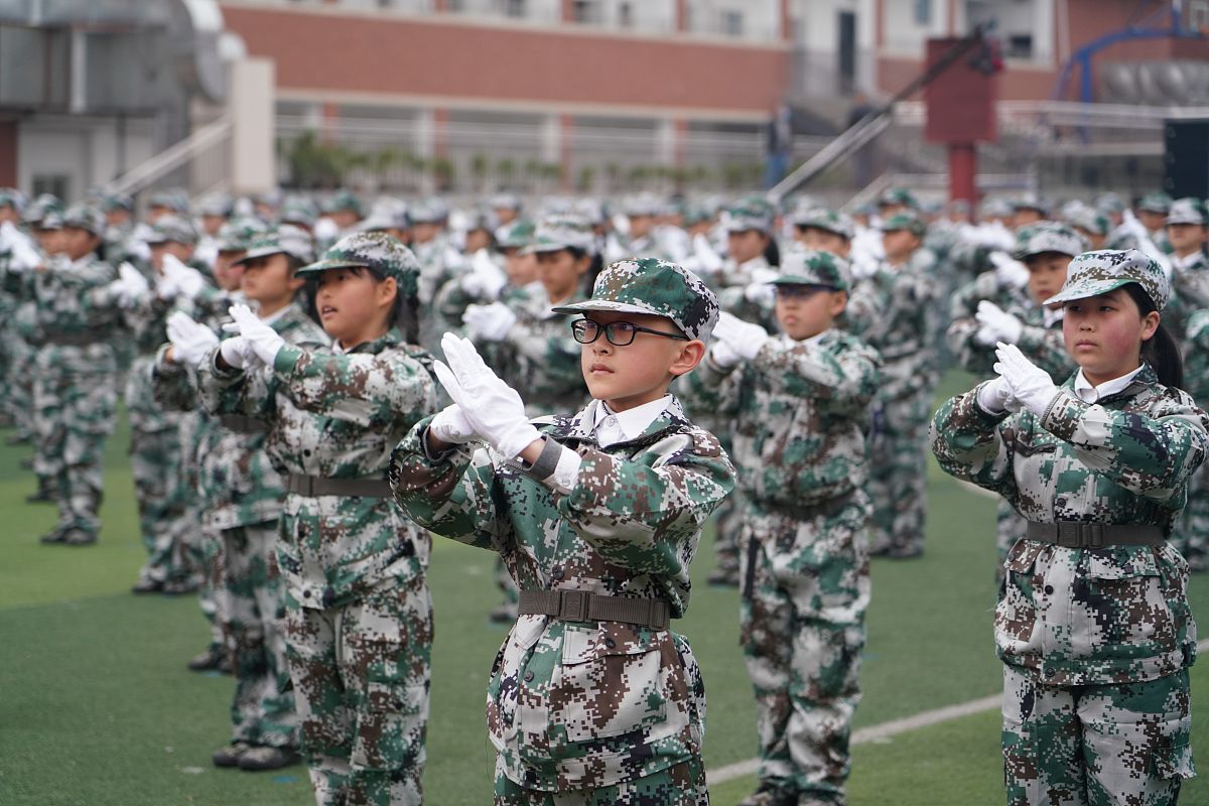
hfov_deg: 19.5
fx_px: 3526
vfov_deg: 13.0
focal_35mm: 105
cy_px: 403
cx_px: 604
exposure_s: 1/250
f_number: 4
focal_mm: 105
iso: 640
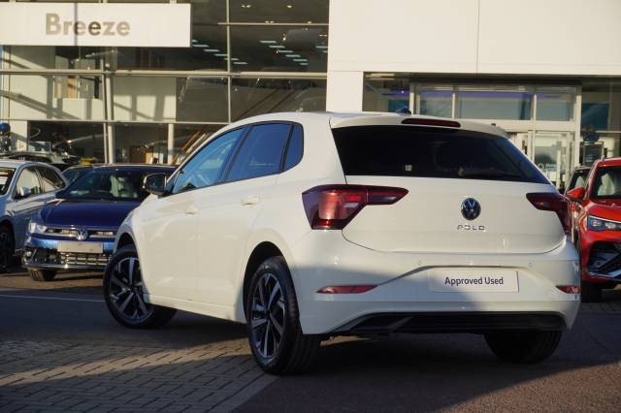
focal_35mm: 68
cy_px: 206
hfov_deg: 29.9
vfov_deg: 20.1
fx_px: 1164
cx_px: 310
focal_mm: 45
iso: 100
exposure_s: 1/125
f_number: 8
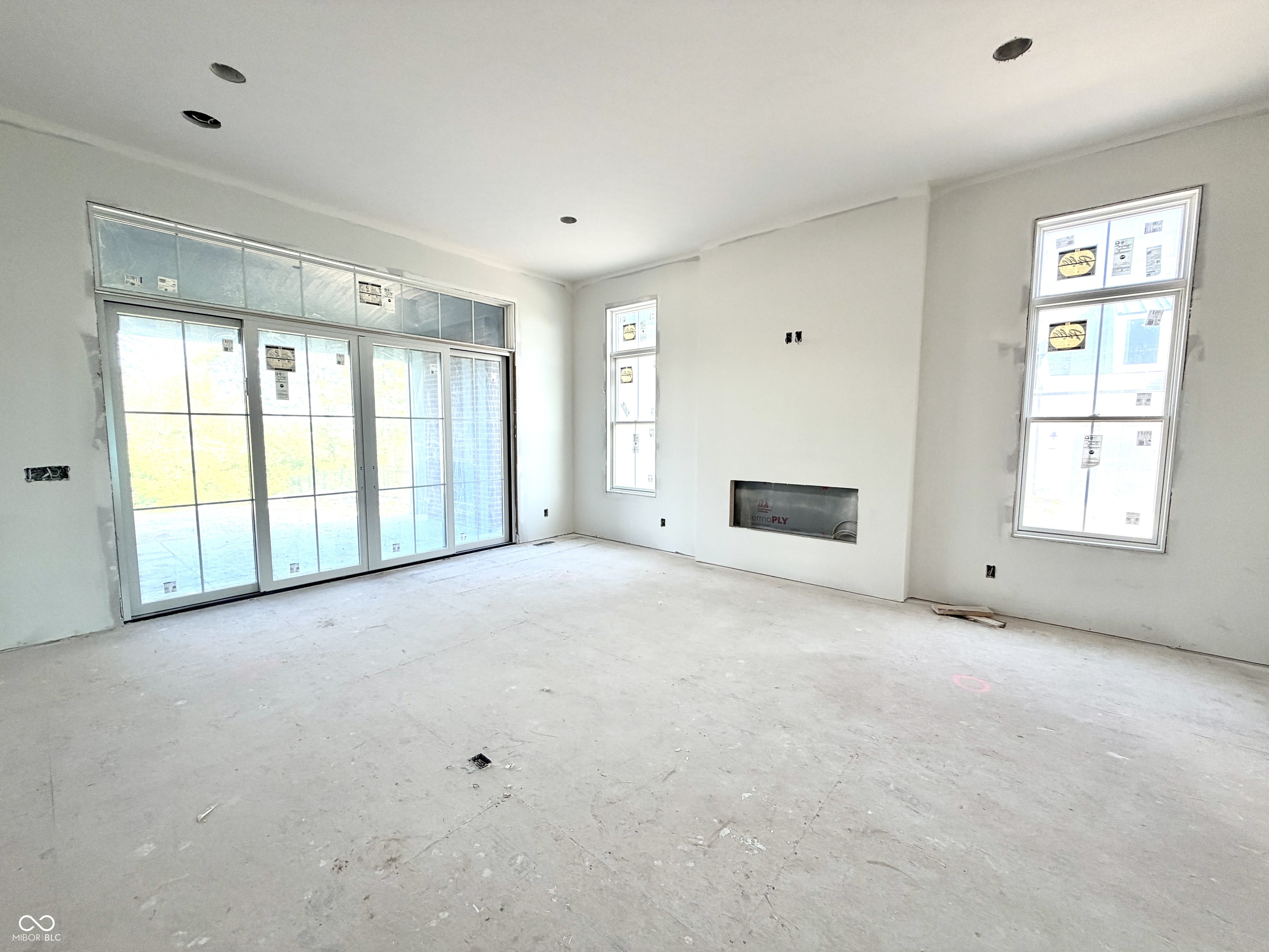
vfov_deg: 85.7
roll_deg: -0.4
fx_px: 513
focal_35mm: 14
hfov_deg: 102.1
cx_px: 634
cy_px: 476
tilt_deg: -4.9
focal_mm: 2.22
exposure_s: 1/121
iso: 80
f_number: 2.2
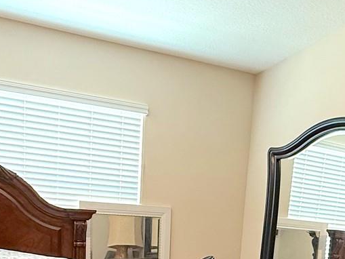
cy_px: 289
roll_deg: -4.3
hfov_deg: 42.8
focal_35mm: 44
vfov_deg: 29.5
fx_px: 439
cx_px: 196
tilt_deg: -9.8
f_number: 2.2
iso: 250
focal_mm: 2.22
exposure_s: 1/60
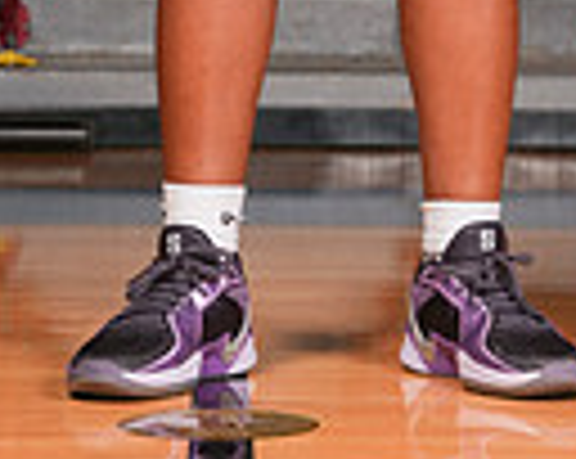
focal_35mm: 155
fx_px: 2638
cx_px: 374
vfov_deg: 9.3
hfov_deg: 12.4
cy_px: -490
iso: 250
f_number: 6.3
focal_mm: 47
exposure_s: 1/200
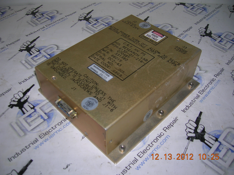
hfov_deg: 54.0
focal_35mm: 34
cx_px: 117
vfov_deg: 41.7
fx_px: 230
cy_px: 88
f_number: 2.9
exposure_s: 1/60.1
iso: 50
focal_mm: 5.7
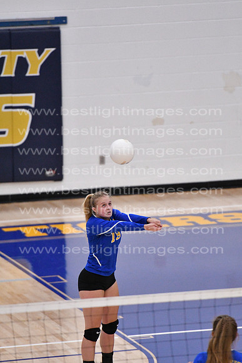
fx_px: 3023
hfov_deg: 4.6
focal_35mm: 300
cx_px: 121
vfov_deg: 6.9
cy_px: 182
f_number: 3.2
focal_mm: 200
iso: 6400
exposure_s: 1/1250
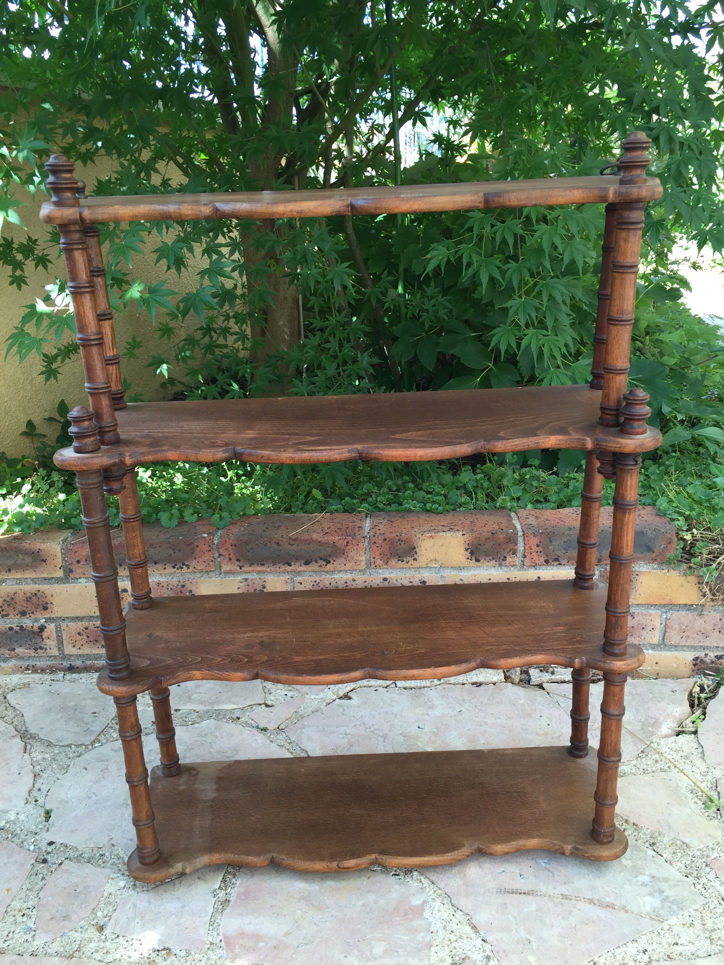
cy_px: 482
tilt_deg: -18.7
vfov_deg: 61.7
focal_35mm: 29
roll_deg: -0.3
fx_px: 809
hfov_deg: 48.2
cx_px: 362
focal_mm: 4.15
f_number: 2.2
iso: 32
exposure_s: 1/120
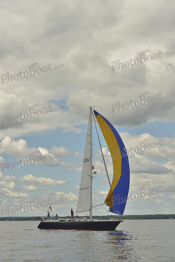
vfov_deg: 28.8
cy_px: 131
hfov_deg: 19.5
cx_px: 88
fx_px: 510
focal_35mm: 70
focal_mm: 70
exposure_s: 1/1000
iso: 200
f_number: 8
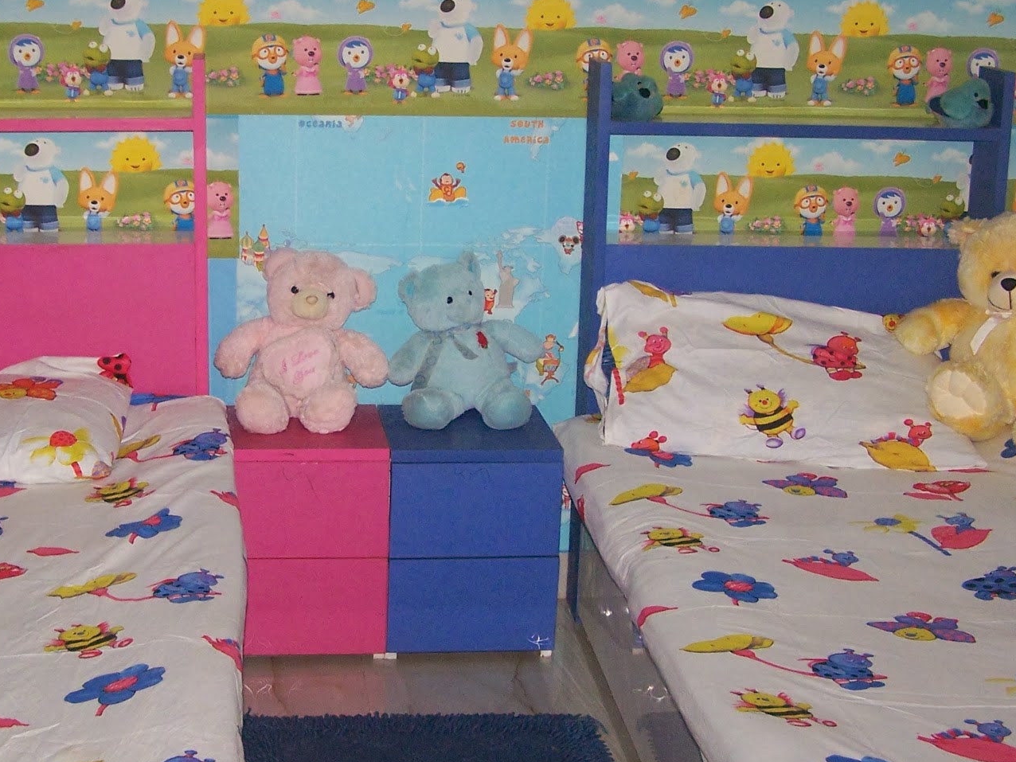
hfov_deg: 31.6
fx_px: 1790
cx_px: 399
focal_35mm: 61
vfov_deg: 24.0
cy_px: 362
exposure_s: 1/60
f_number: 2.8
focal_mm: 6.3
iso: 160
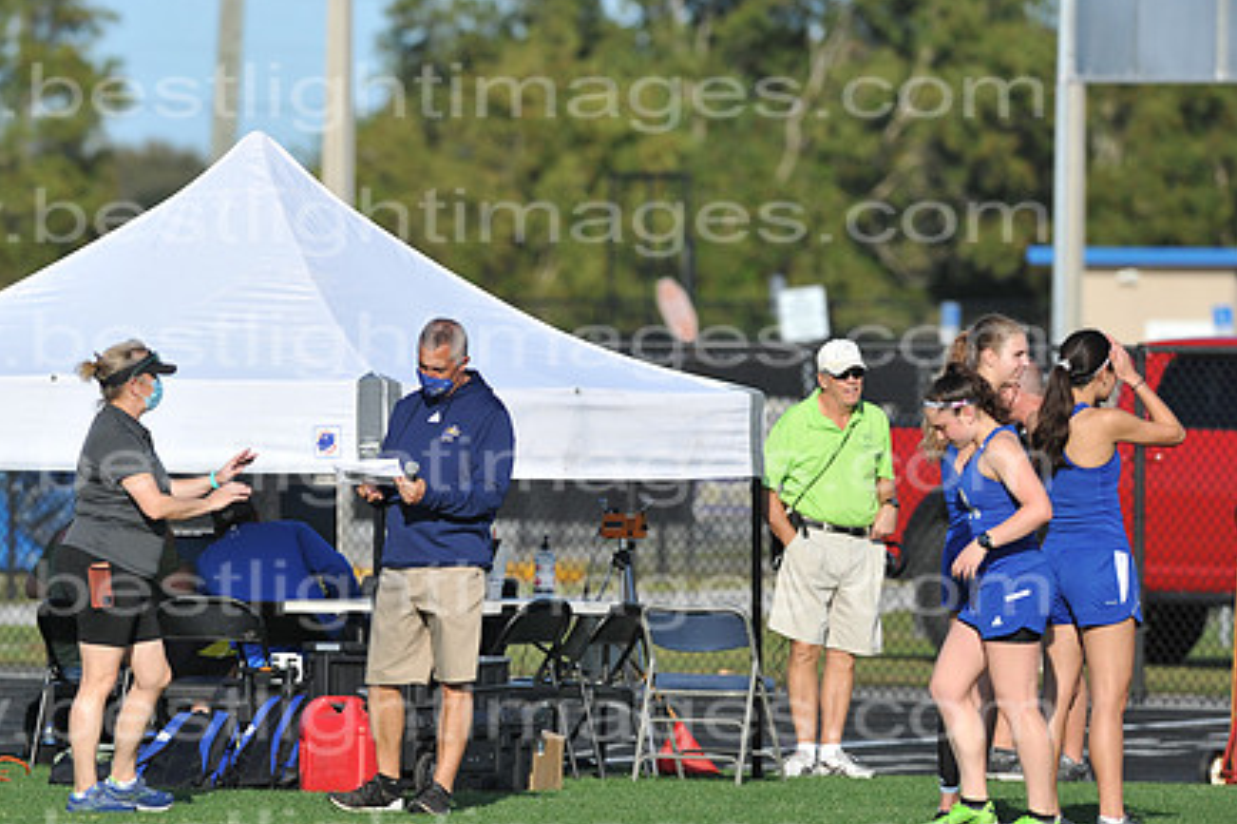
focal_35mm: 401
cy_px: 533
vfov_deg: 3.4
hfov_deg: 5.1
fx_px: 13773
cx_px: 413
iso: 320
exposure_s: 1/3200
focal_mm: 300
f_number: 4.5
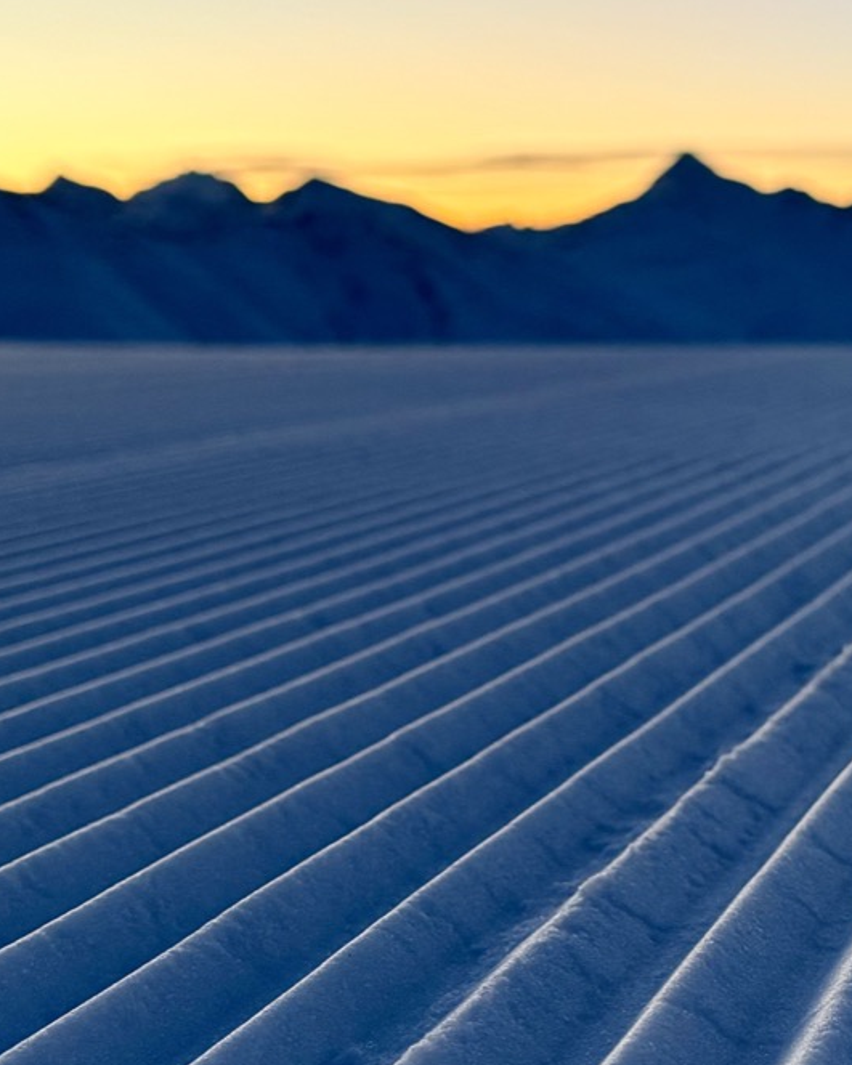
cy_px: 598
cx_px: 548
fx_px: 2112
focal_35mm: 67
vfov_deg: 28.3
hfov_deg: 22.7
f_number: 1.78
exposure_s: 1/111
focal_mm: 6.86
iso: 200
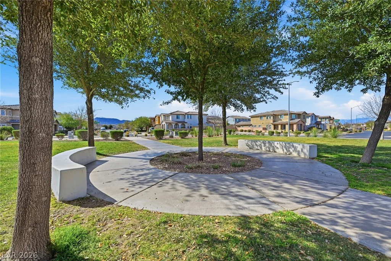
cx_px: 196
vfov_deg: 81.2
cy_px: 130
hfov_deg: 104.2
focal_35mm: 14
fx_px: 152
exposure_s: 1/1000
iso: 125
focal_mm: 14
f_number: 10
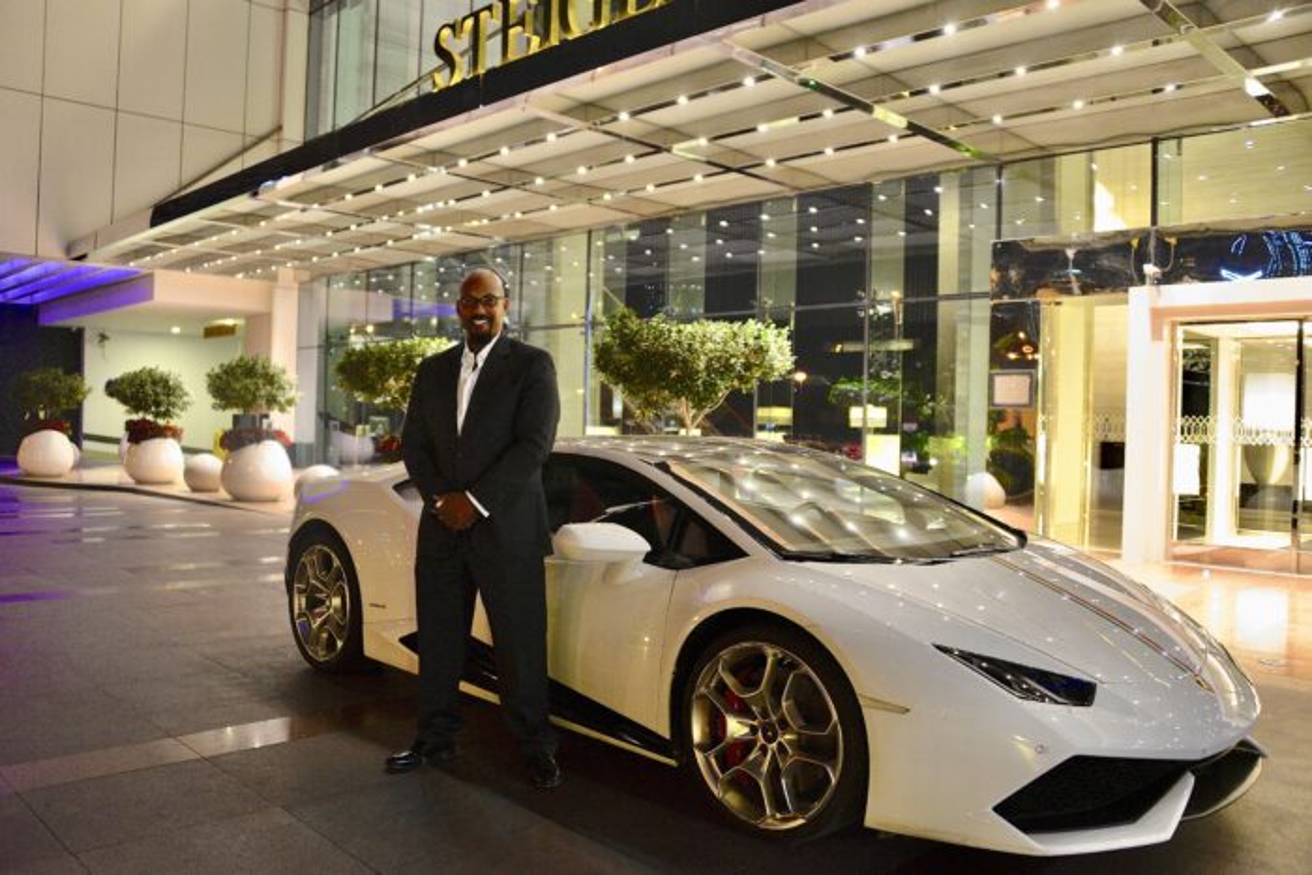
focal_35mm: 28
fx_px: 1021
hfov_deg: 65.5
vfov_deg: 46.4
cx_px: 656
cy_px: 438
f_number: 3.5
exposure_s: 1/15
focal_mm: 28
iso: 1600
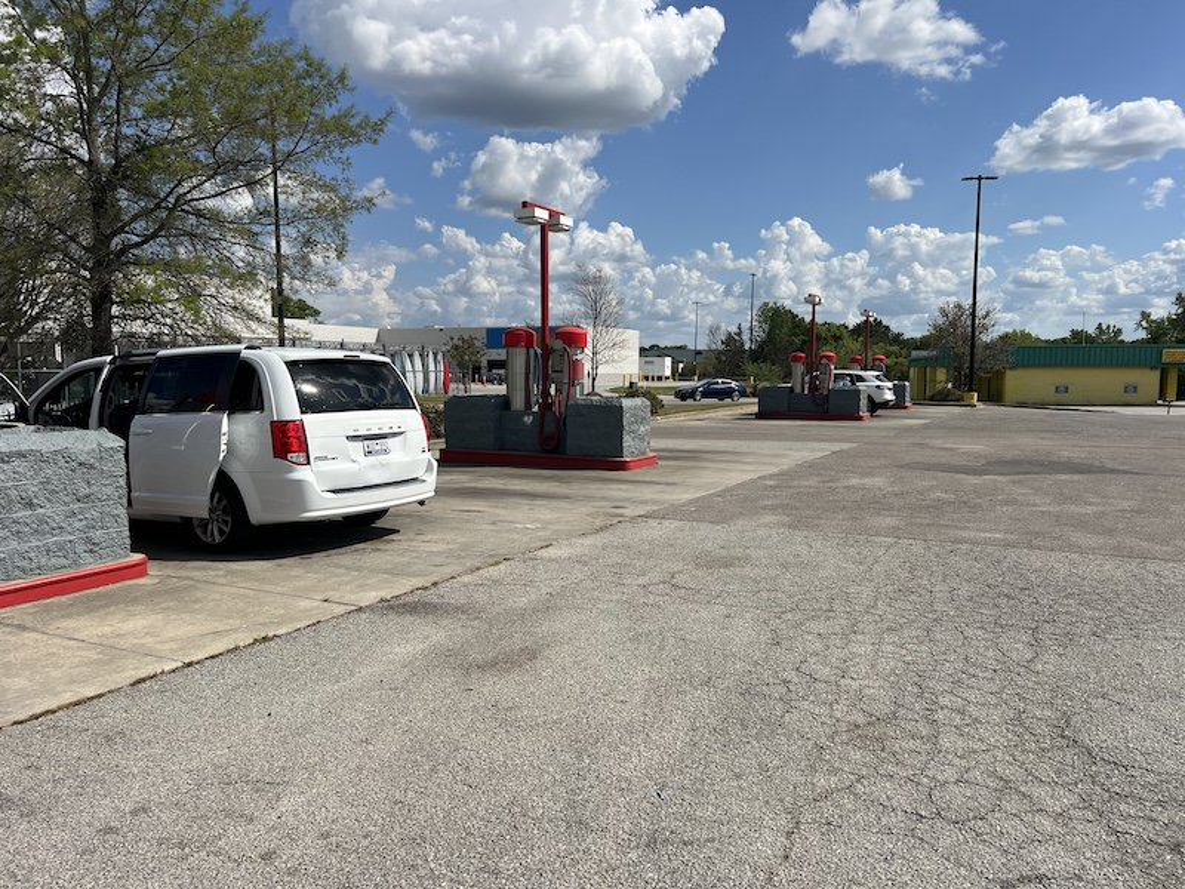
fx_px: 890
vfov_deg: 53.1
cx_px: 592
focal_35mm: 26
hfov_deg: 67.3
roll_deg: +0.2
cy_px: 444
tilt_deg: -3.7
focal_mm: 5.7
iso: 50
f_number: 1.5
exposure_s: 1/8000
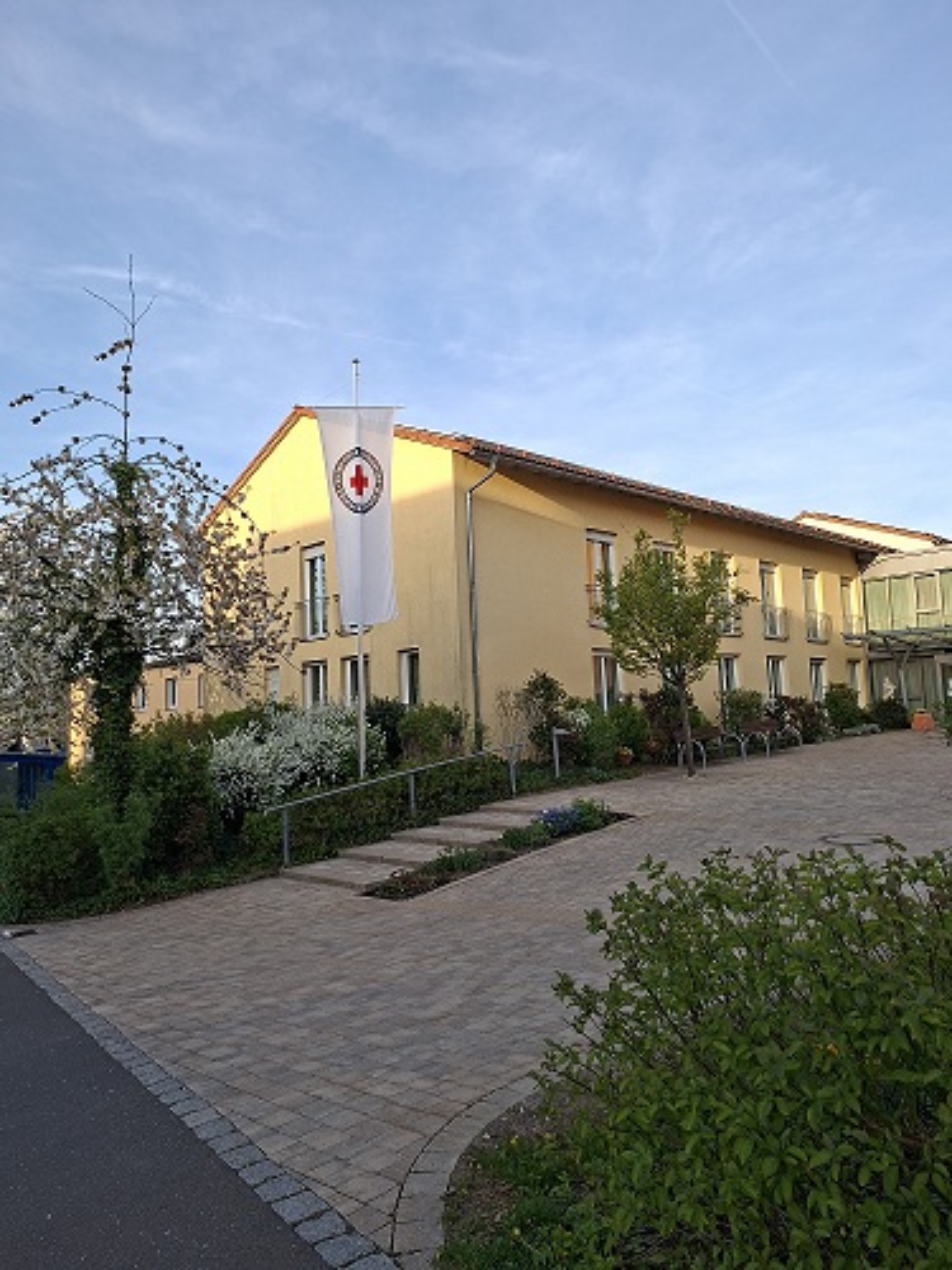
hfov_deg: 58.9
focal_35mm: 23
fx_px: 843
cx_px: 476
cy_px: 635
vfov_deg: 73.9
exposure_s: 1/536
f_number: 1.8
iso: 50
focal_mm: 5.54
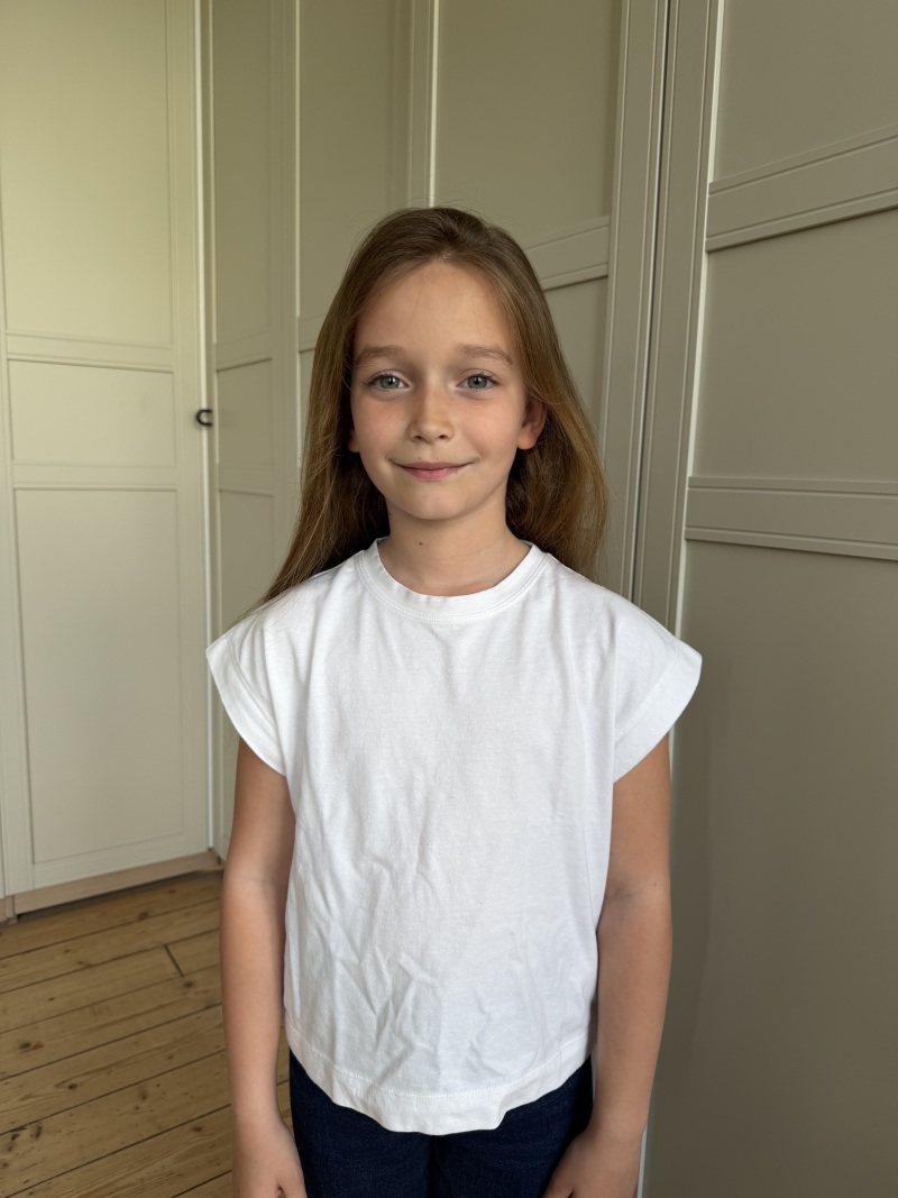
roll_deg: -2.1
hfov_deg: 56.8
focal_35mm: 24
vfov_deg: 71.6
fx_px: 830
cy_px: 599
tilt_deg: -8.7
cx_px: 449
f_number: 1.78
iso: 50
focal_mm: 6.76
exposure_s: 1/121
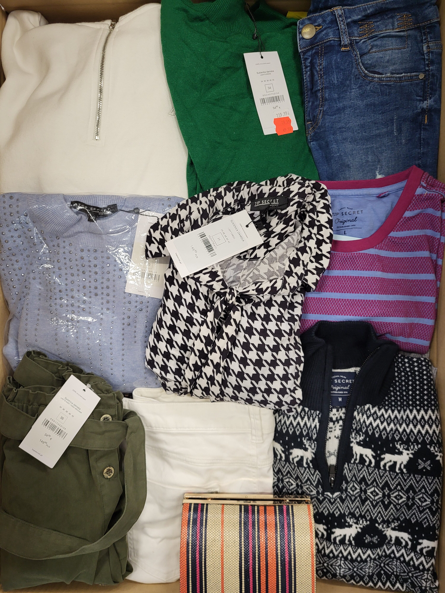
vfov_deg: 67.3
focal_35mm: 26
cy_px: 296
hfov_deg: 53.1
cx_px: 222
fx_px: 446
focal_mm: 5.4
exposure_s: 1/50
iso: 200
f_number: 1.8
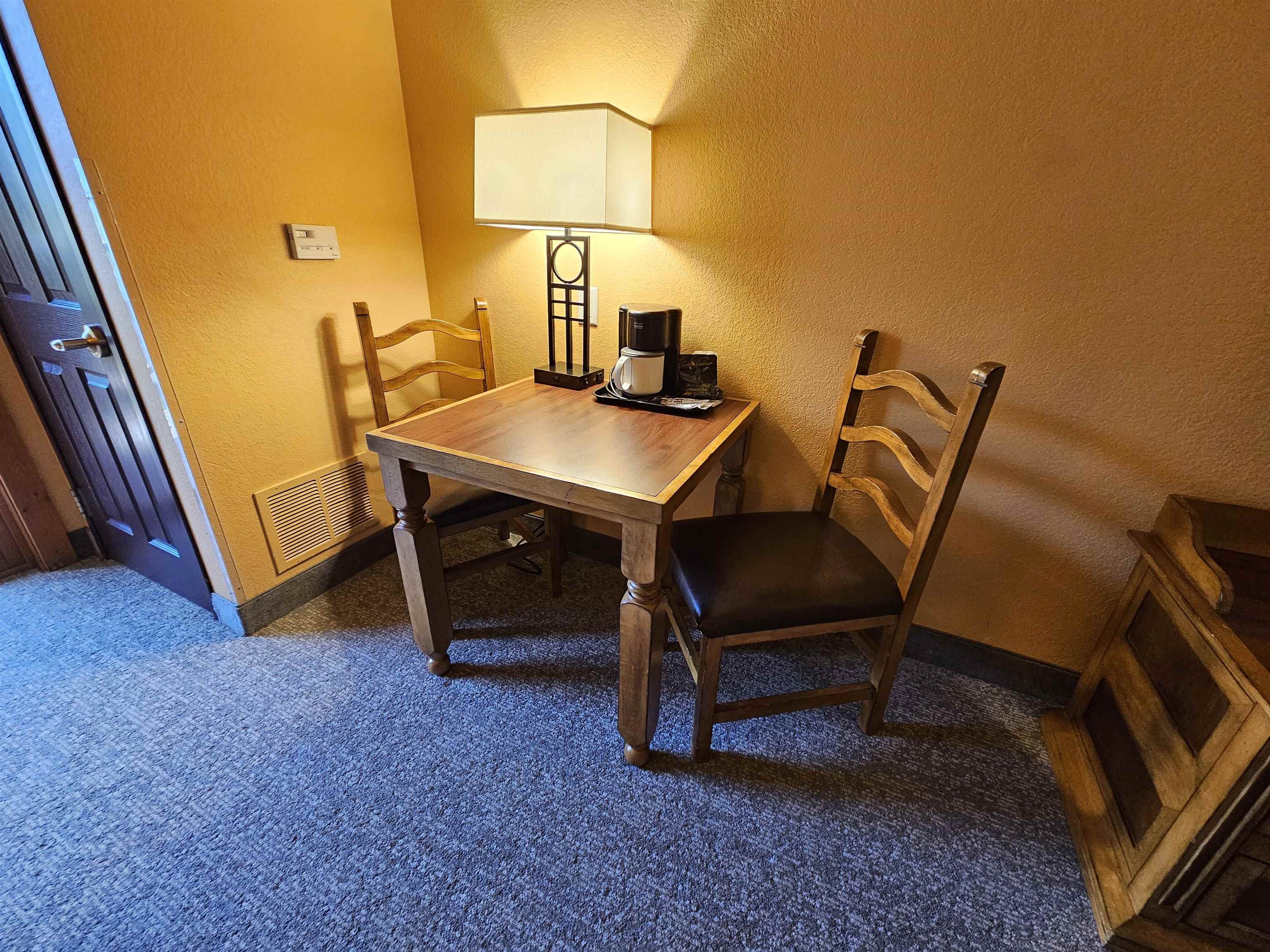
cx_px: 635
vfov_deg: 89.9
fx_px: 477
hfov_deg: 106.2
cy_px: 476
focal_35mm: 13
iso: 400
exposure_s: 1/60
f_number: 2.2
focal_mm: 2.2
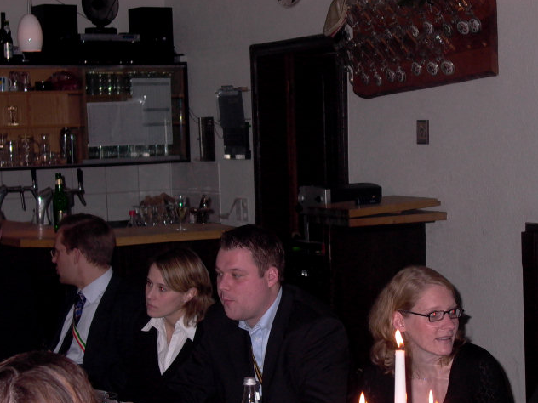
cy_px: 202
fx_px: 1197
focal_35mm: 77
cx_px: 269
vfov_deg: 19.1
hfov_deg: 25.3
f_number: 2.37
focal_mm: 16.32
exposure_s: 1/64.2
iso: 100
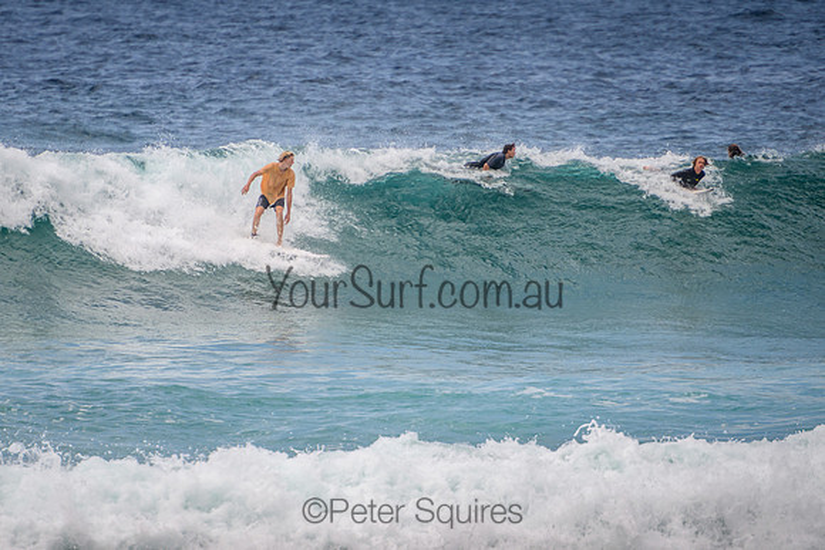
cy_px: 214
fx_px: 12591
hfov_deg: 3.8
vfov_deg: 2.5
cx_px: 304
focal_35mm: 549
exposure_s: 1/2000
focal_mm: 400
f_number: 5.6
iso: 280
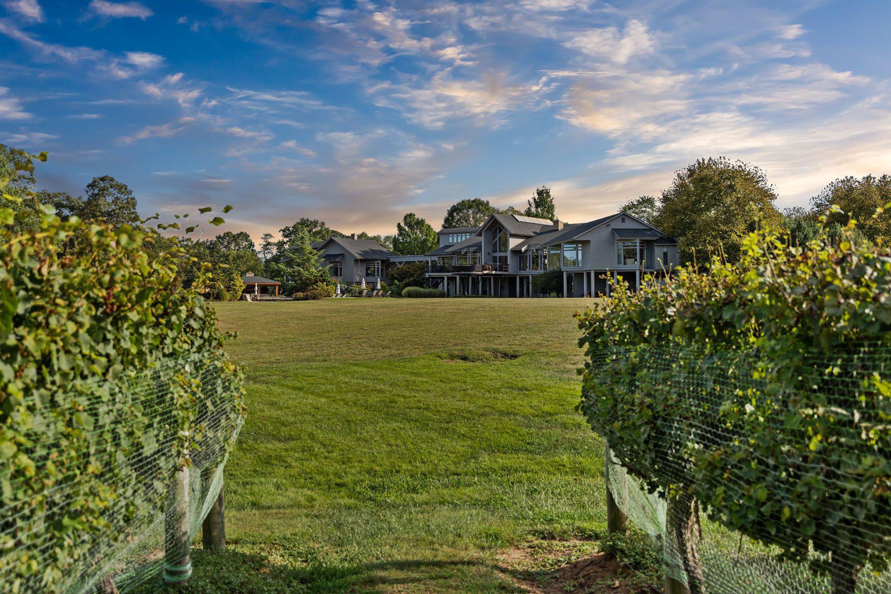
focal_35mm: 31
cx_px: 446
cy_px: 297
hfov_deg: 60.3
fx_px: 767
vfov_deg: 42.3
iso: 100
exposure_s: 1/2000
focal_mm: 31
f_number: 2.8
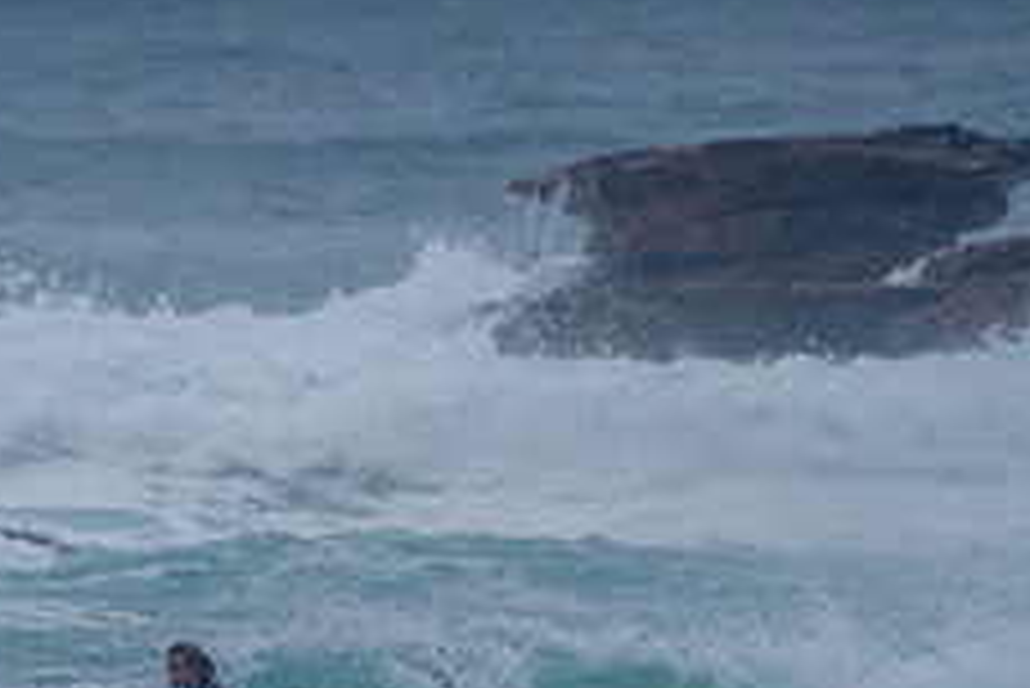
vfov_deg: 0.9
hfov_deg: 1.3
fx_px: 44459
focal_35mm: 1553
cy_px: 798
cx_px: 153
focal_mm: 500
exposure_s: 1/2000
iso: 400
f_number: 5.6
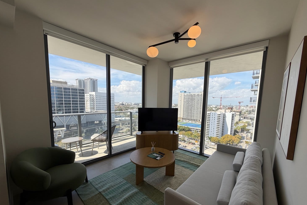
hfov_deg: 100.4
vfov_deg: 76.9
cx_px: 158
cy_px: 117
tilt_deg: -7.2
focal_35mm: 15
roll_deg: -0.8
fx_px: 128
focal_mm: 2.2
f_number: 2.2
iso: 50
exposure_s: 1/502
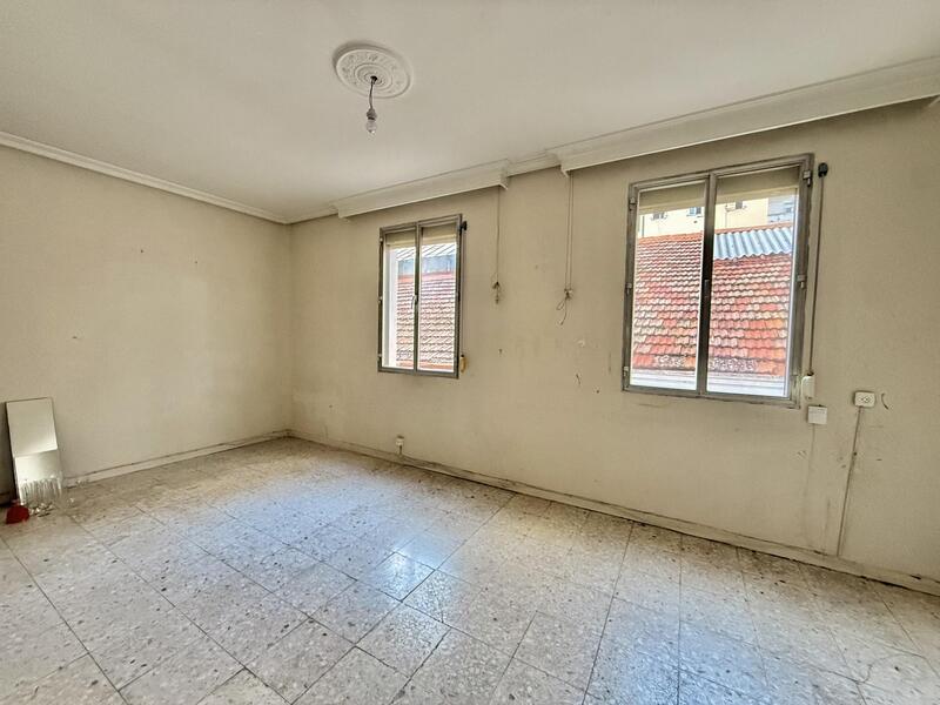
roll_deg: -0.9
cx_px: 470
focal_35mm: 14
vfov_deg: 85.7
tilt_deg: -2.8
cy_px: 352
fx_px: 380
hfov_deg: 102.1
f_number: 2.2
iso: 640
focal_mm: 2.22
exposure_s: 1/143
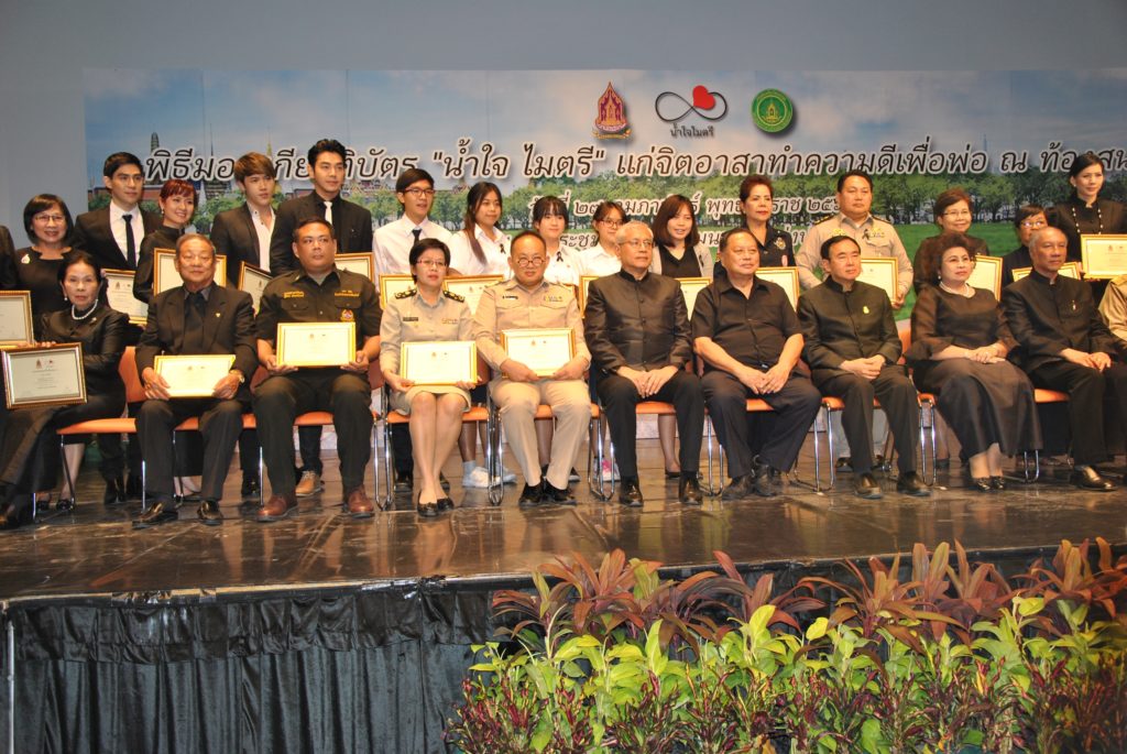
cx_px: 564
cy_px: 377
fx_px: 1128
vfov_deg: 37.0
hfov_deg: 53.1
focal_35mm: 36
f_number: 3.8
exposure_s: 1/60
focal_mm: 24
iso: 200
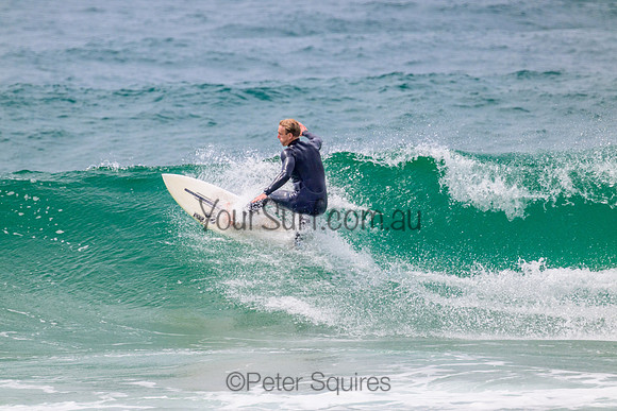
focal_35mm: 800
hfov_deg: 2.6
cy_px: 206
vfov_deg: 1.7
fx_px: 13714
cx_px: 308
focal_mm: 800
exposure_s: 1/2000
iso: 900
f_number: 11
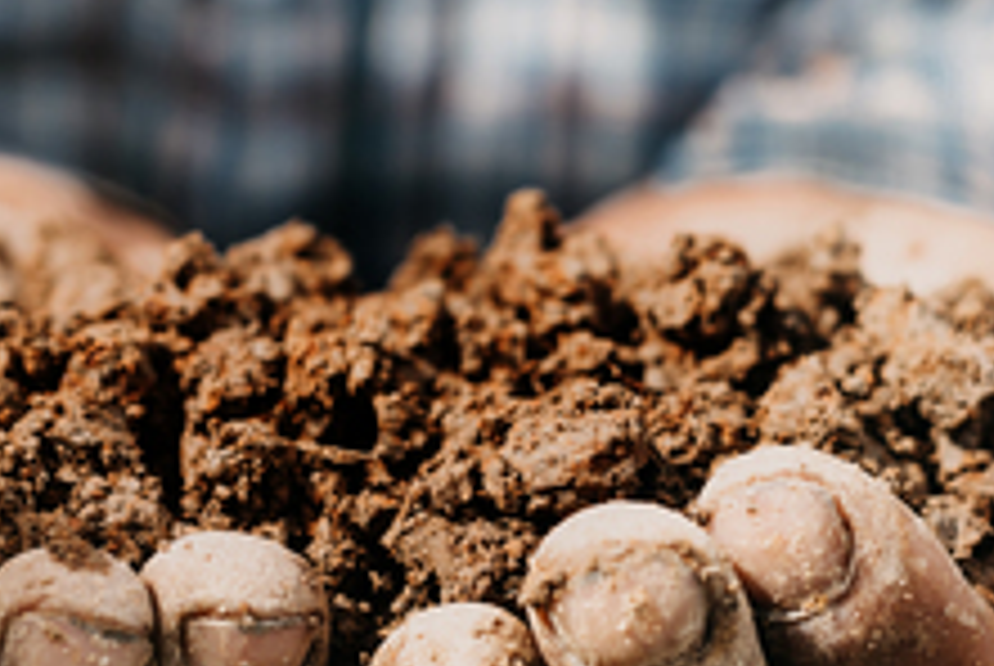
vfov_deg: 10.4
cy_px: 162
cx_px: 342
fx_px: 3649
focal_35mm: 132
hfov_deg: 15.5
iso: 100
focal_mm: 50
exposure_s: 1/400
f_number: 3.5
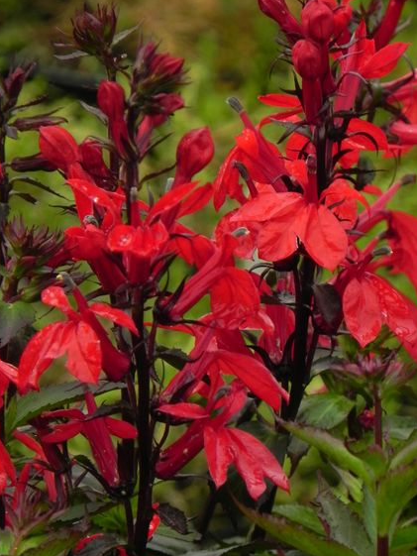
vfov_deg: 3.3
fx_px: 9730
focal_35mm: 606
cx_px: 219
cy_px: 311
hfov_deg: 2.5
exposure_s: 1/100
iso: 160
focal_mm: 75.7
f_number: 5
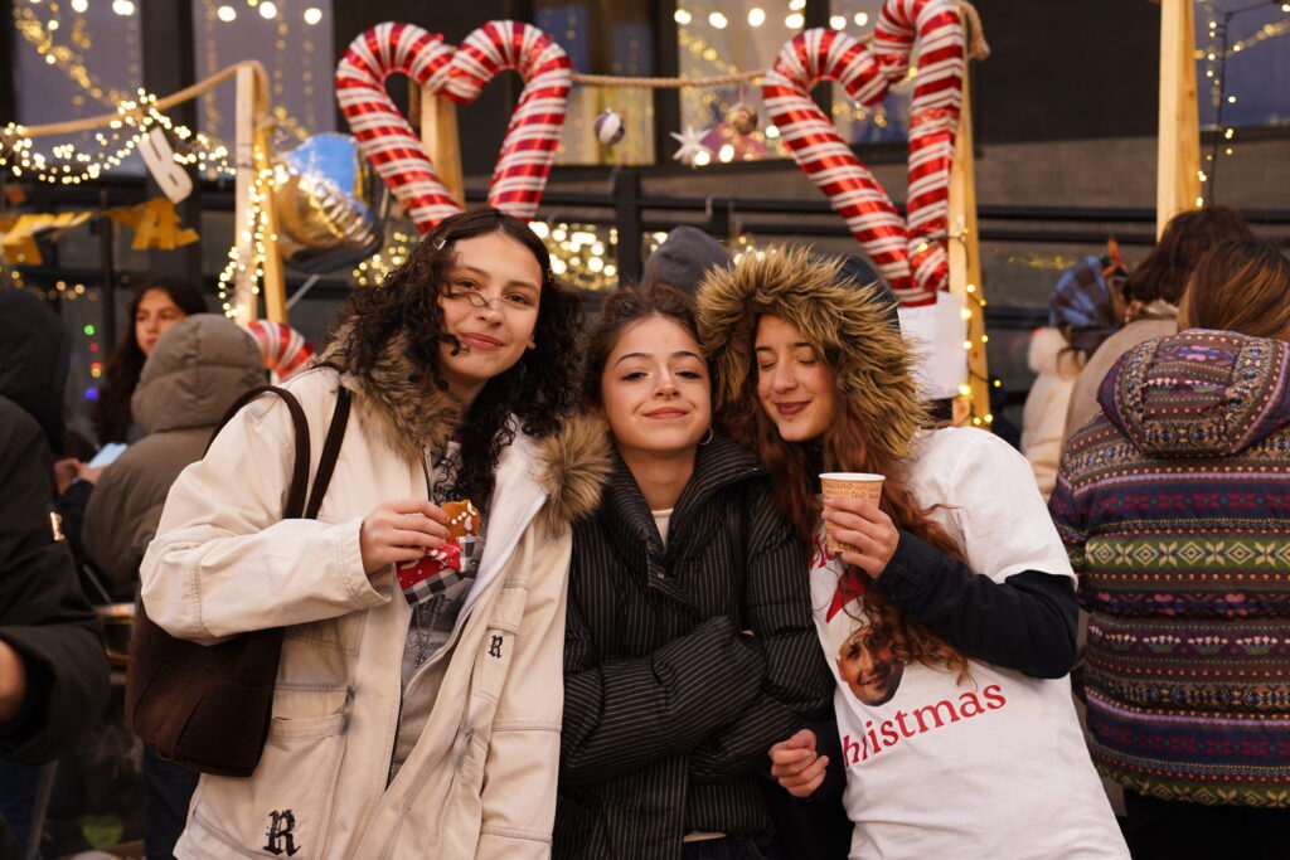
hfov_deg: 29.2
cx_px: 645
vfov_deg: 19.7
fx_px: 2473
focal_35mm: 69
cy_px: 430
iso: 1600
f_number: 3.5
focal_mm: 46
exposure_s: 1/100
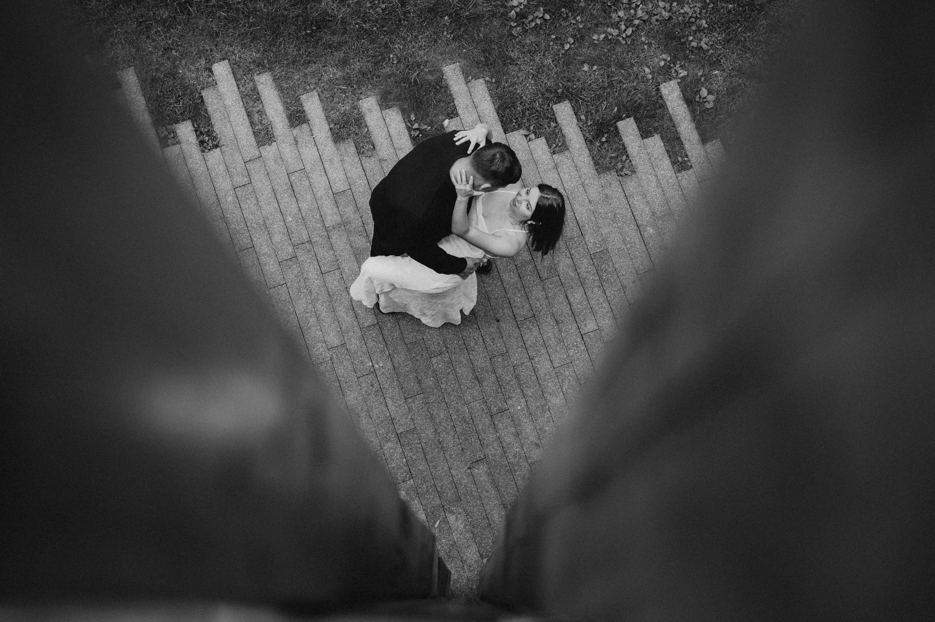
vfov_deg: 25.0
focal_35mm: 54
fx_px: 1404
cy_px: 311
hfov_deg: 36.8
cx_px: 468
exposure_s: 1/200
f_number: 2.8
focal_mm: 49
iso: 100
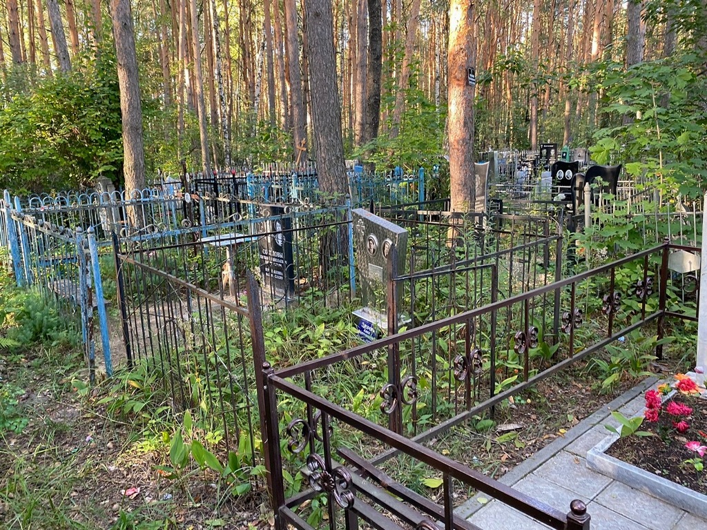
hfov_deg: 67.3
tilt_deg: -8.7
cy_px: 265
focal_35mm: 26
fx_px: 531
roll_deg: +1.6
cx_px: 354
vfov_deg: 53.1
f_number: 1.8
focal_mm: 4.25
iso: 125
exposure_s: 1/62
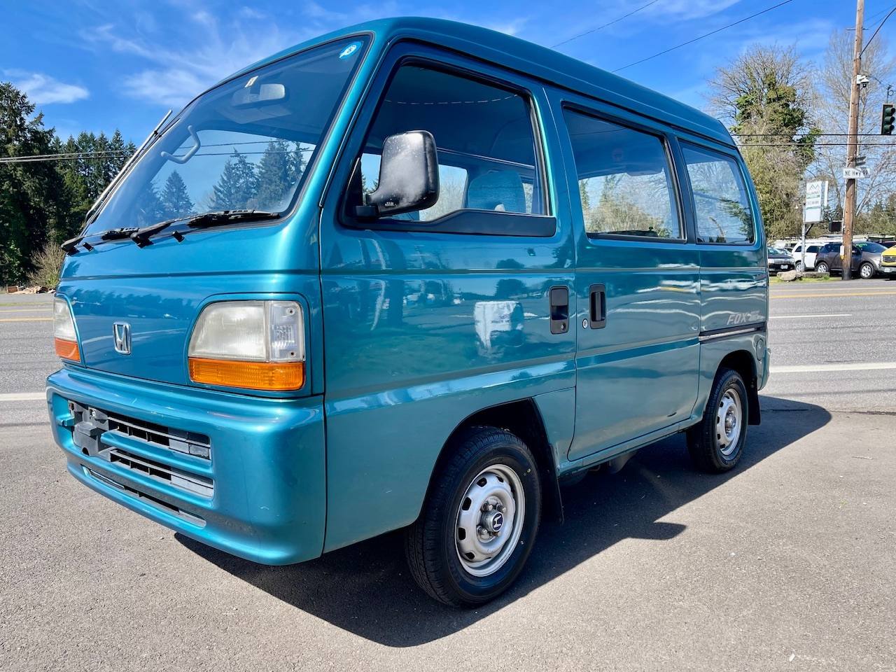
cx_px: 448
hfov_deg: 69.4
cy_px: 336
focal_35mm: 25
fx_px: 647
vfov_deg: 54.9
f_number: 1.6
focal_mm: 5.1
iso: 32
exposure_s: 1/1266
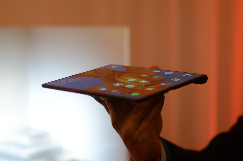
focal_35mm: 52
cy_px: 80
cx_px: 122
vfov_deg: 25.6
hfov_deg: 37.9
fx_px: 354
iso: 250
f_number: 1.8
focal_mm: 35
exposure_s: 1/250
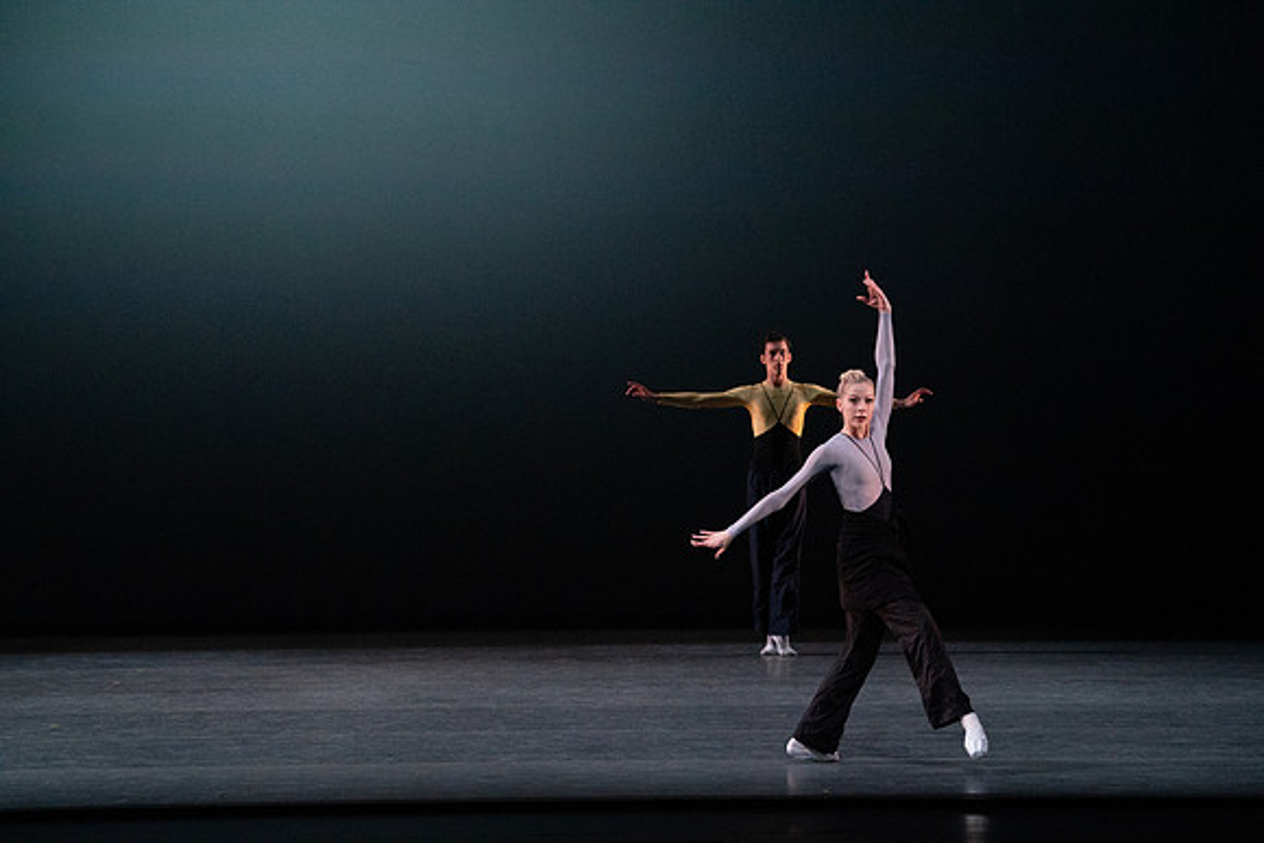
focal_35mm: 156
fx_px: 5478
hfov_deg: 13.2
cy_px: 422
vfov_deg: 8.8
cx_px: 632
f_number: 8
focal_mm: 156
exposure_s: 1/500
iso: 12800
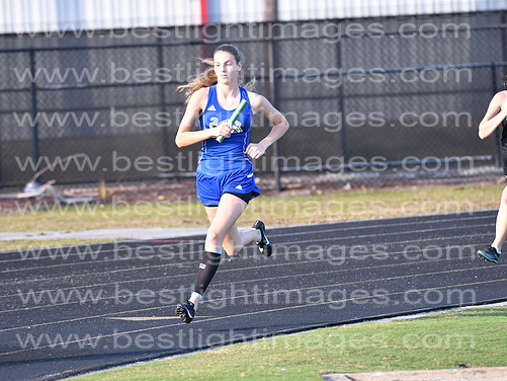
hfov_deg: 5.9
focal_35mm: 334
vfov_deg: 4.5
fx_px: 4893
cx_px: 246
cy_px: 186
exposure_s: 1/640
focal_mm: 200
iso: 250
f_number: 4
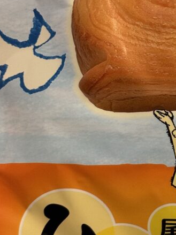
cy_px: 133
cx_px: 188
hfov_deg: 13.0
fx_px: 760
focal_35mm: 112
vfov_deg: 17.6
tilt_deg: -47.3
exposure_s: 1/50
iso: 250
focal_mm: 6.86
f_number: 1.78
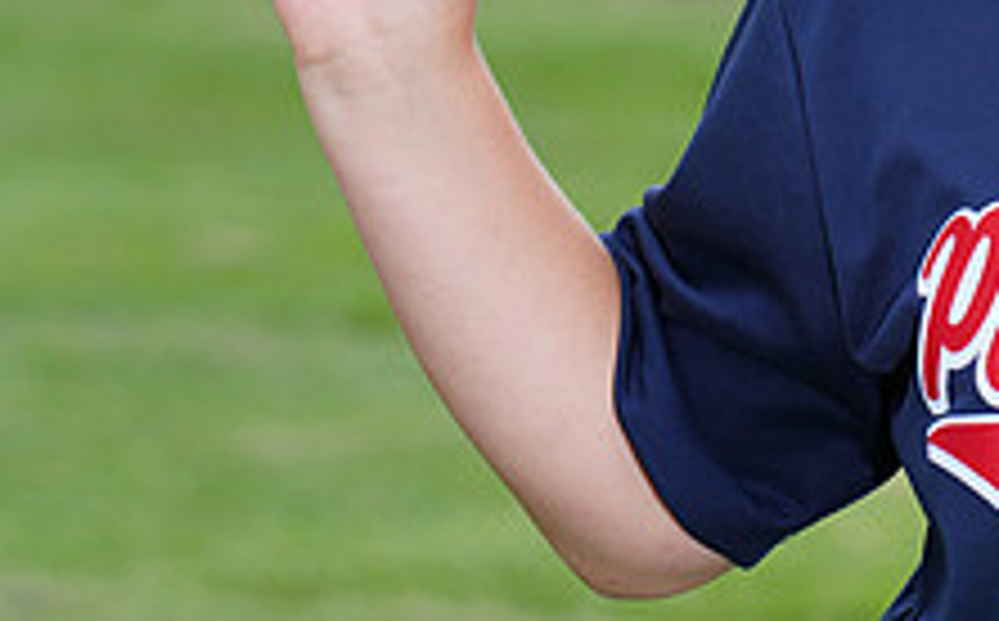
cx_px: 1292
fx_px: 13348
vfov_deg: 2.7
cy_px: -146
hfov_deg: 4.3
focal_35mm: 491
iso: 200
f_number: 8
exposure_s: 1/250
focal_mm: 184
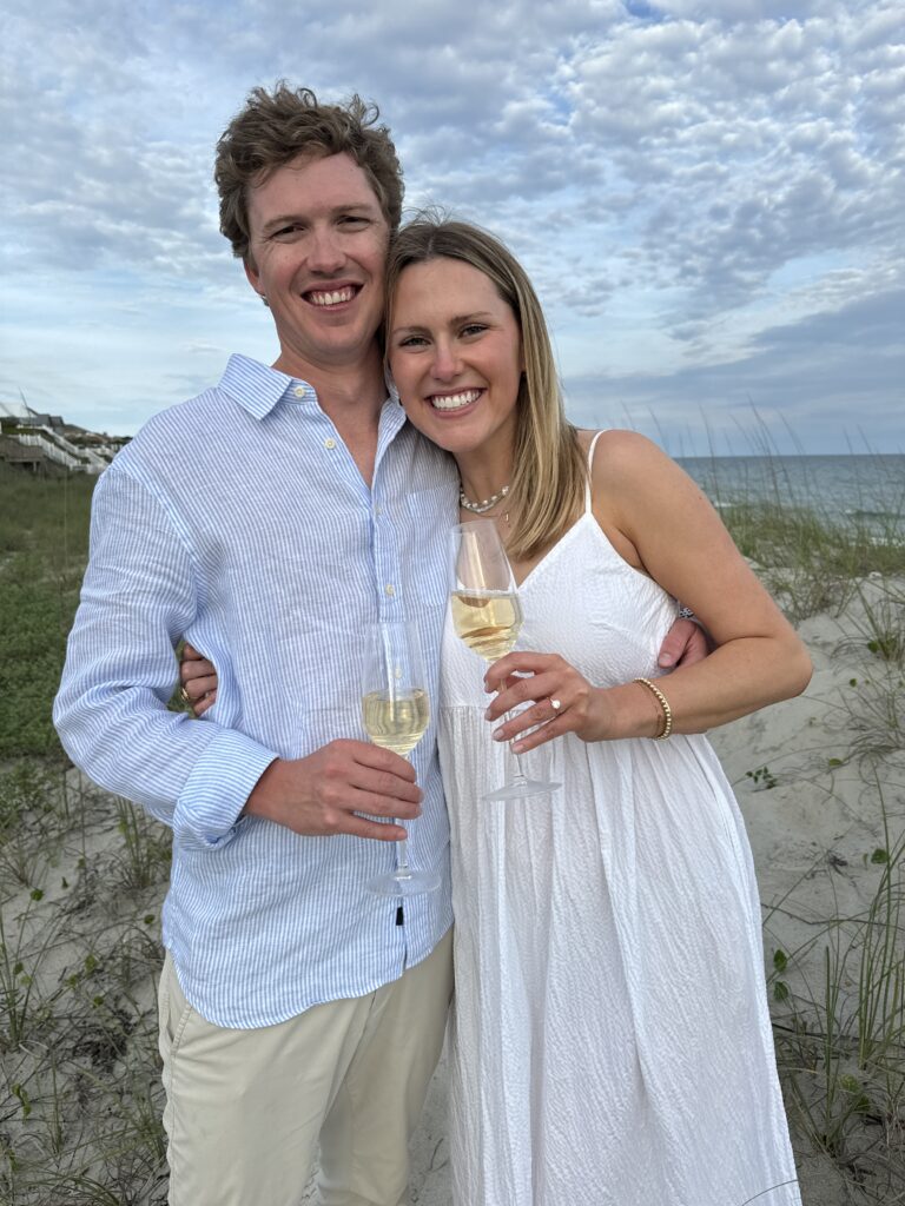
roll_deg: +0.2
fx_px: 837
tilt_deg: -8.2
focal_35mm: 24
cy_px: 603
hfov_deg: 56.8
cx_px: 452
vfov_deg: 71.6
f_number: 1.78
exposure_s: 1/2710
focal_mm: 6.76
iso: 80
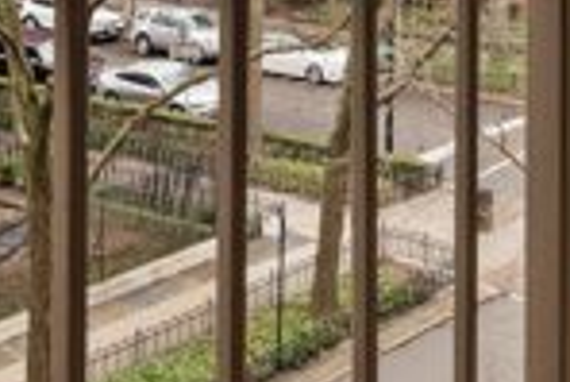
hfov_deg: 21.6
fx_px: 1458
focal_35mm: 92
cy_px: -270
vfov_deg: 13.6
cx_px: 516
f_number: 8
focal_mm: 17
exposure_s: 1/160
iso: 400
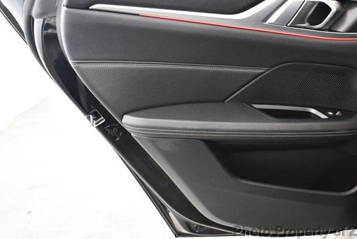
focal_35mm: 46
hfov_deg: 42.4
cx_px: 225
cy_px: 93
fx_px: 457
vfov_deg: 29.2
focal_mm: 18
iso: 3600
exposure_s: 1/60
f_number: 3.5
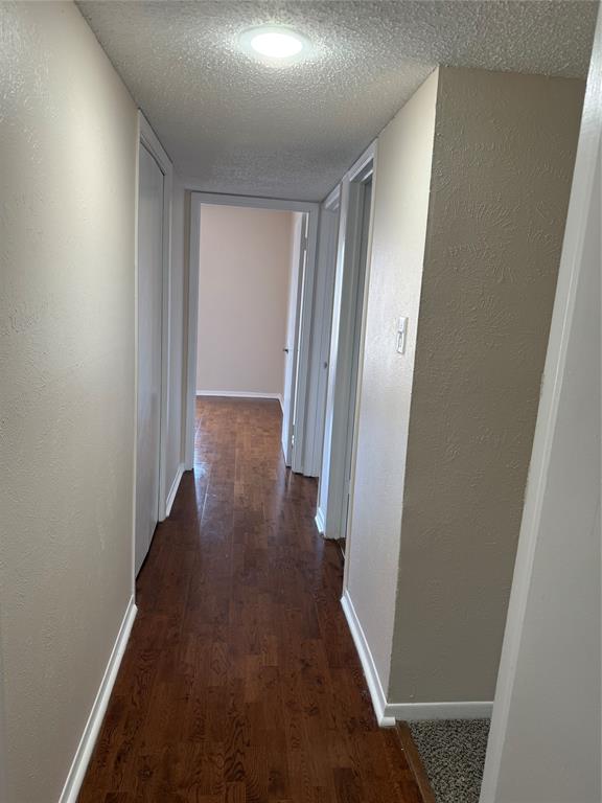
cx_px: 301
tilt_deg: -11.3
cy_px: 402
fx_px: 557
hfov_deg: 56.8
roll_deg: -4.6
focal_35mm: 24
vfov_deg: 71.6
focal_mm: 6.76
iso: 125
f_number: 1.78
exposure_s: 1/120
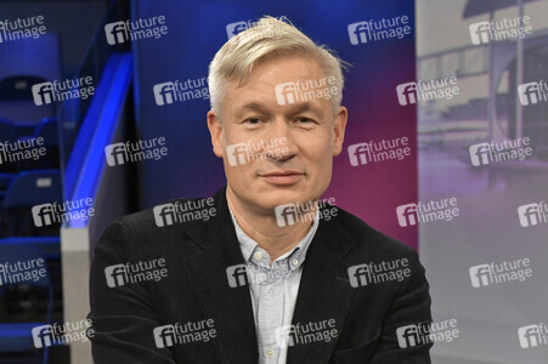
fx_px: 852
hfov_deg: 35.7
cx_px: 274
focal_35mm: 56
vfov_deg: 24.2
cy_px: 182
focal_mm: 56
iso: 2500
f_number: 6.3
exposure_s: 1/200
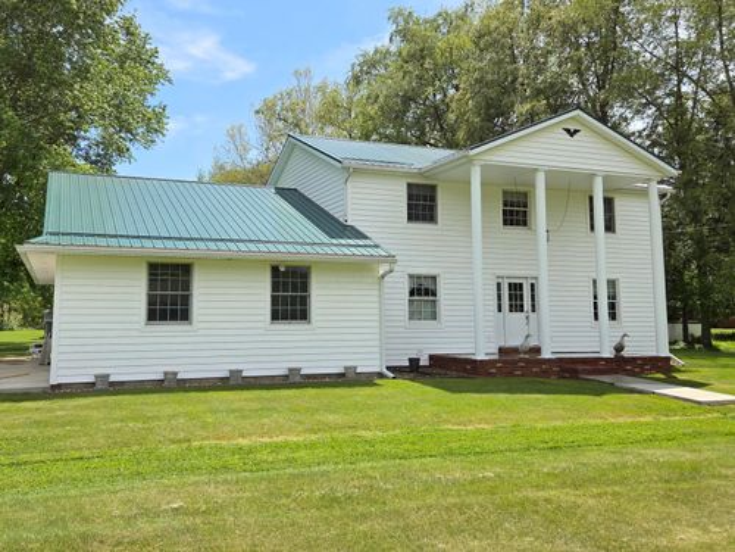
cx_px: 368
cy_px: 276
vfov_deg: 58.9
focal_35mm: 23
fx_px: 488
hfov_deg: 73.9
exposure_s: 1/5000
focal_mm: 5.4
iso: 80
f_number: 1.8
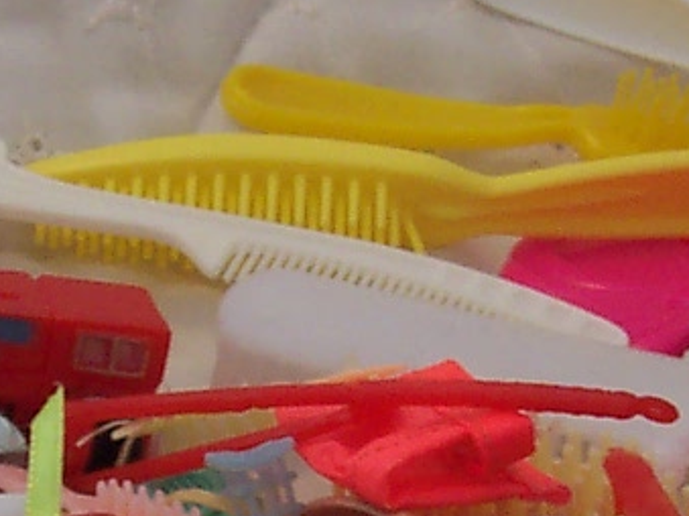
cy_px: 640
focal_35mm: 181
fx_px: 3601
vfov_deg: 8.1
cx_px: 341
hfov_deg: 10.9
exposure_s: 1/90
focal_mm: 5.6
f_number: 2.8
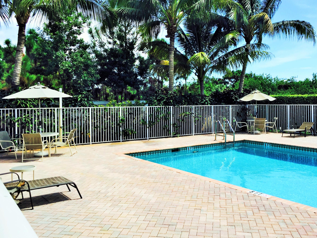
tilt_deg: -1.5
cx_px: 170
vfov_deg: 44.1
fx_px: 293
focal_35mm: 32
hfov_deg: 56.8
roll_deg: +1.0
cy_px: 111
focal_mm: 4.15
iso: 32
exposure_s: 1/1199
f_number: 2.2
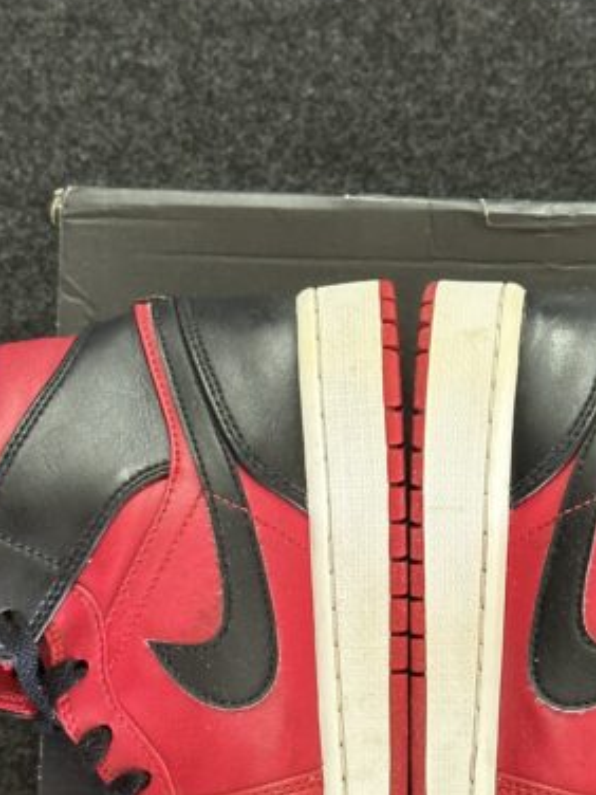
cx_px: 408
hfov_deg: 14.5
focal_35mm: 102
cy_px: 678
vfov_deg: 19.0
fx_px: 2342
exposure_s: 1/50
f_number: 1.78
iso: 250
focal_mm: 6.86
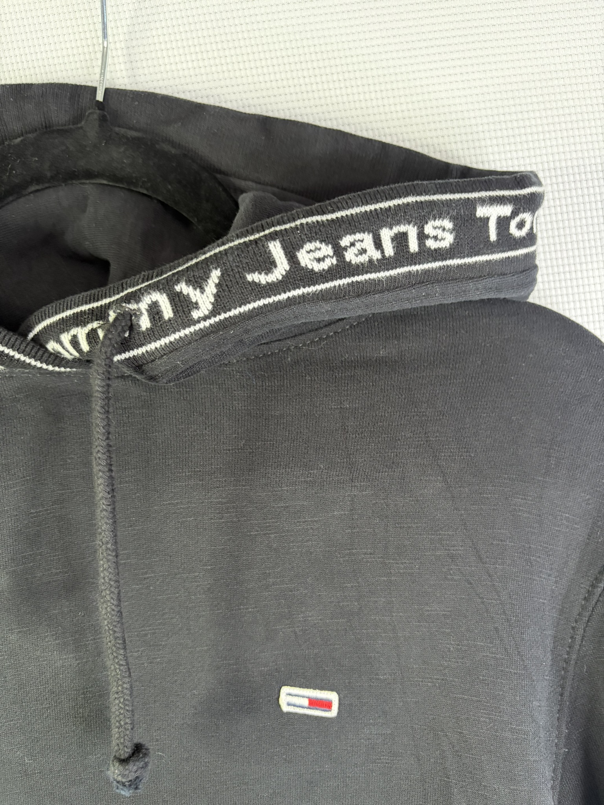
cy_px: 402
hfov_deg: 53.1
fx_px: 605
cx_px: 302
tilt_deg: -9.4
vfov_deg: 67.3
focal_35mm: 26
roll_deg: +1.9
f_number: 1.6
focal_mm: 5.96
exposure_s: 1/40
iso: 500
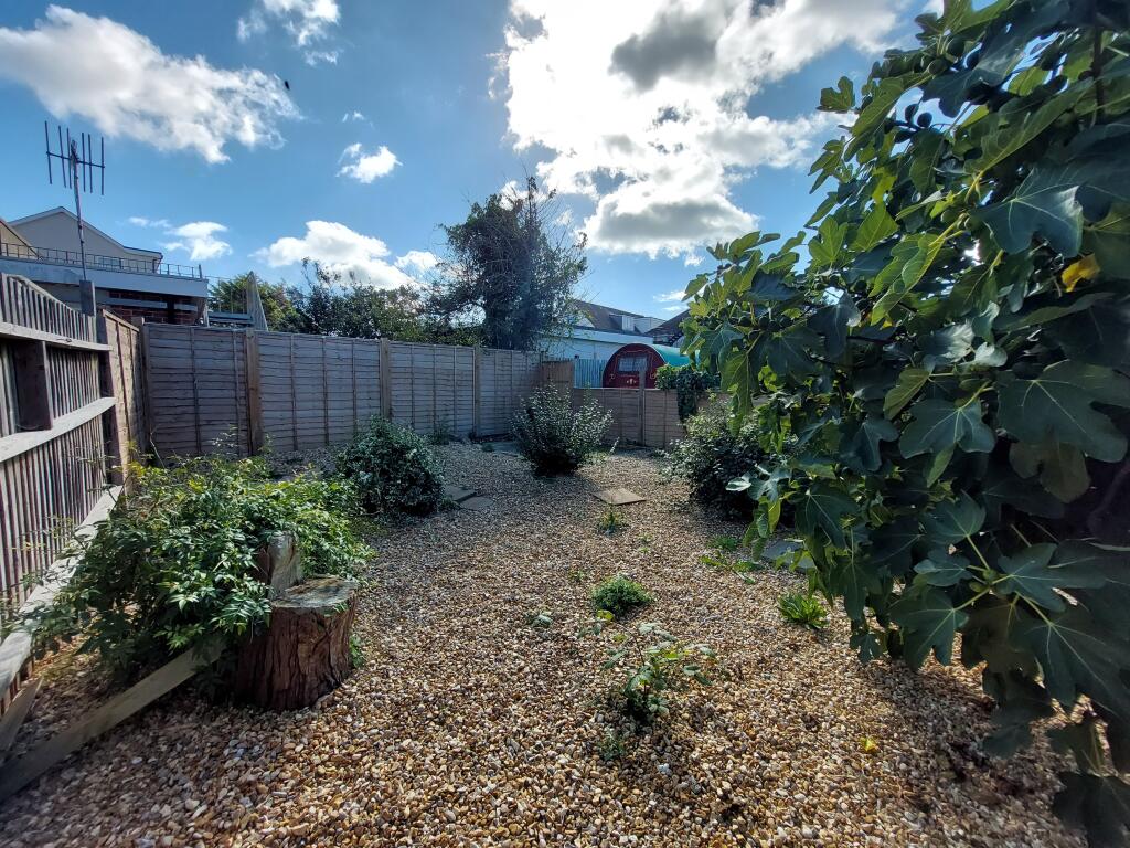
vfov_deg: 89.9
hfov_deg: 106.2
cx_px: 565
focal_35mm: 13
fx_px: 424
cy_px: 424
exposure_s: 1/816
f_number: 2.2
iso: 50
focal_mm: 1.74
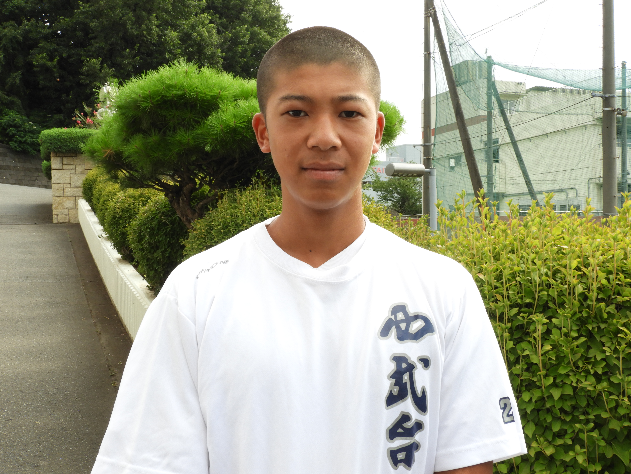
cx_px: 316
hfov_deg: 46.8
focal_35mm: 40
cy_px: 237
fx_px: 729
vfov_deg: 36.0
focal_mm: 7.2
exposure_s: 1/80
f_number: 7.6
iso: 100
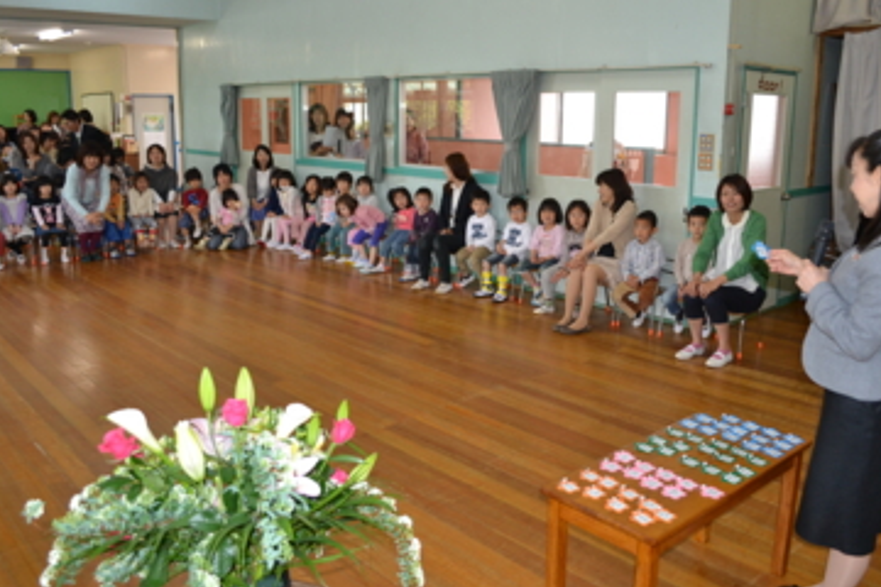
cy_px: 263
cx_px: 458
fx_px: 734
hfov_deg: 61.9
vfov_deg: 43.5
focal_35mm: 30
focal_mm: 18
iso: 400
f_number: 4
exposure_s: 1/100
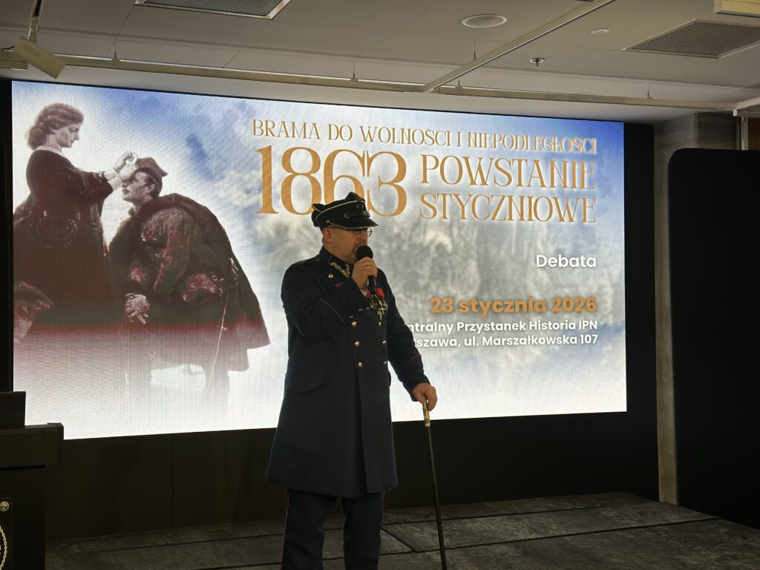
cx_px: 380
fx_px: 1054
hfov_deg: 39.7
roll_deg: +0.2
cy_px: 285
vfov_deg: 30.3
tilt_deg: +1.5
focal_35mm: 48
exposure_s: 1/96
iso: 100
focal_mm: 6.86
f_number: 1.78
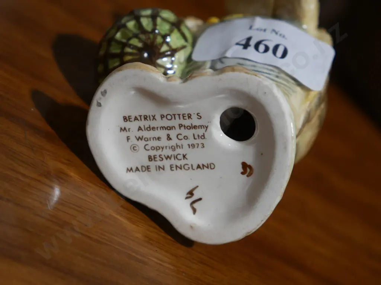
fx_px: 925
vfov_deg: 17.6
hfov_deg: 23.3
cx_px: 190
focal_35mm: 84
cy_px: 142
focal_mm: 42
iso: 800
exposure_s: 1/100
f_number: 5.6
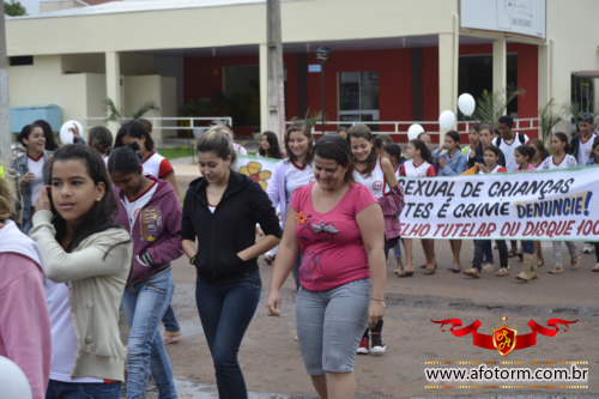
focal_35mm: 78
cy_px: 200
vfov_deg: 17.5
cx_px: 300
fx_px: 1297
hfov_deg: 26.0
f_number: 5.6
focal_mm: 52
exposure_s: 1/125
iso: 100
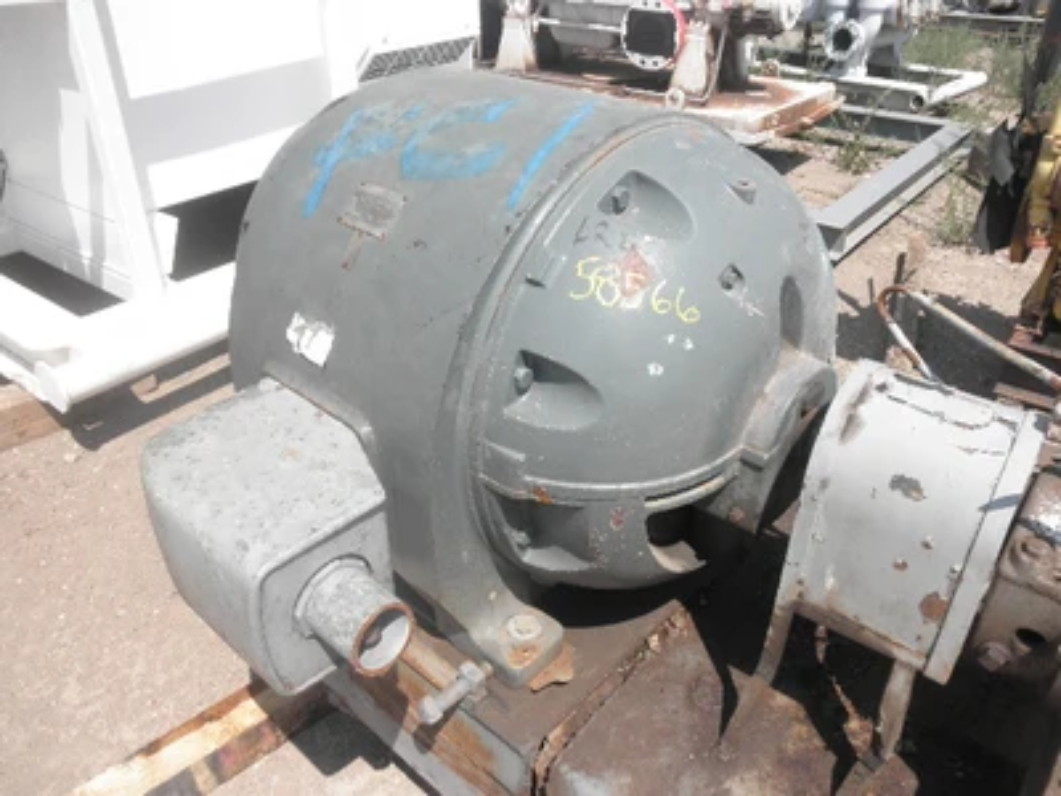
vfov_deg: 49.7
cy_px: 398
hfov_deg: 63.4
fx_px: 858
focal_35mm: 28
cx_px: 530
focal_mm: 5
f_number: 8.5
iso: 64
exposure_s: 1/100
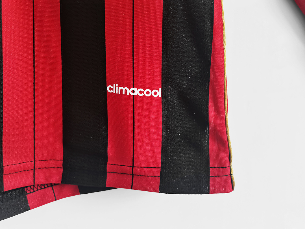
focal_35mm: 26
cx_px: 152
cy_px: 114
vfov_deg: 53.1
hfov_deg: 67.3
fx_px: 229
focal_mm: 5.58
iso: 200
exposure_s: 1/100
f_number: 1.8
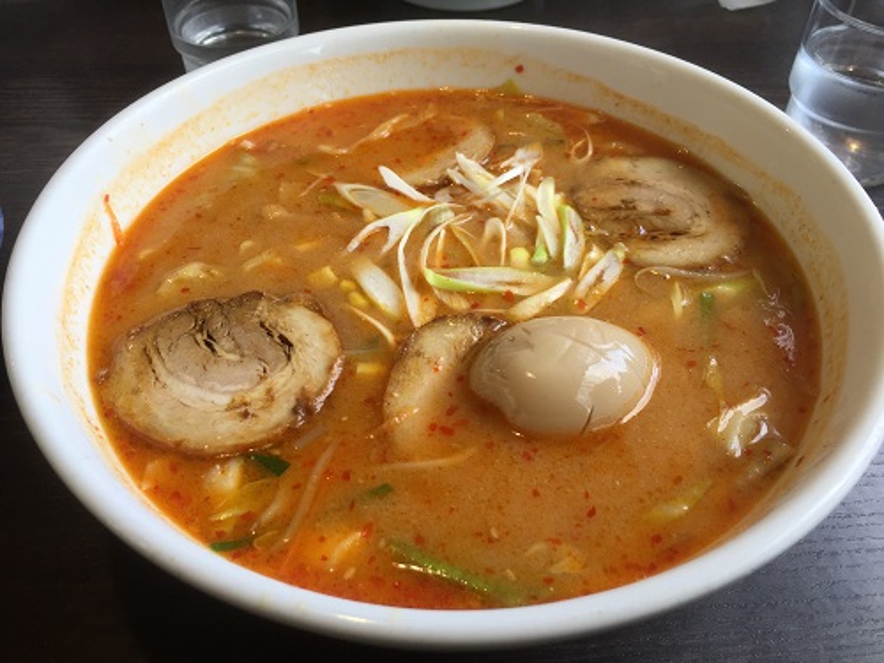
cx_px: 442
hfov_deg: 61.7
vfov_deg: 48.2
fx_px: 741
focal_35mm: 29
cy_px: 332
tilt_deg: -45.7
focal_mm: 4.15
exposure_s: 1/50
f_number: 2.2
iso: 32
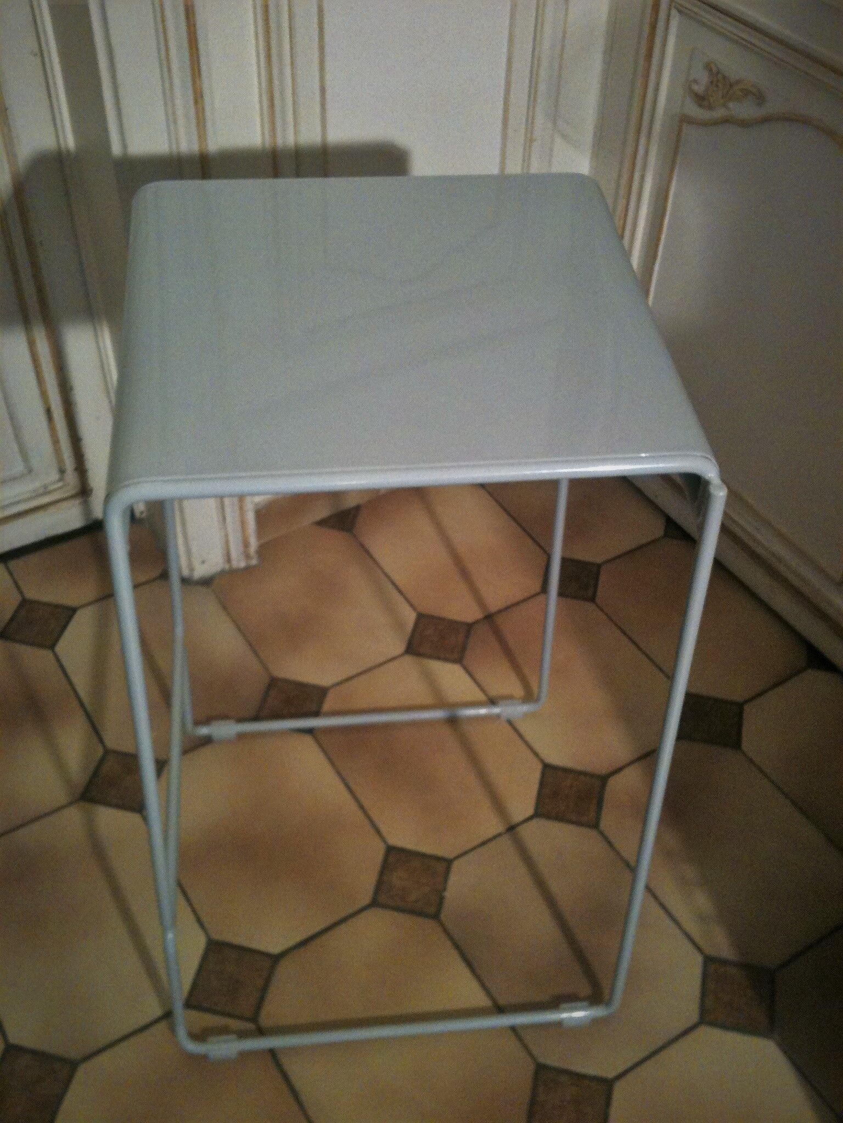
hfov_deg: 40.7
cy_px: 562
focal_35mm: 35
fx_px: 1136
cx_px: 422
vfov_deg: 52.6
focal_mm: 3.85
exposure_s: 1/15
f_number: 2.8
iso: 160
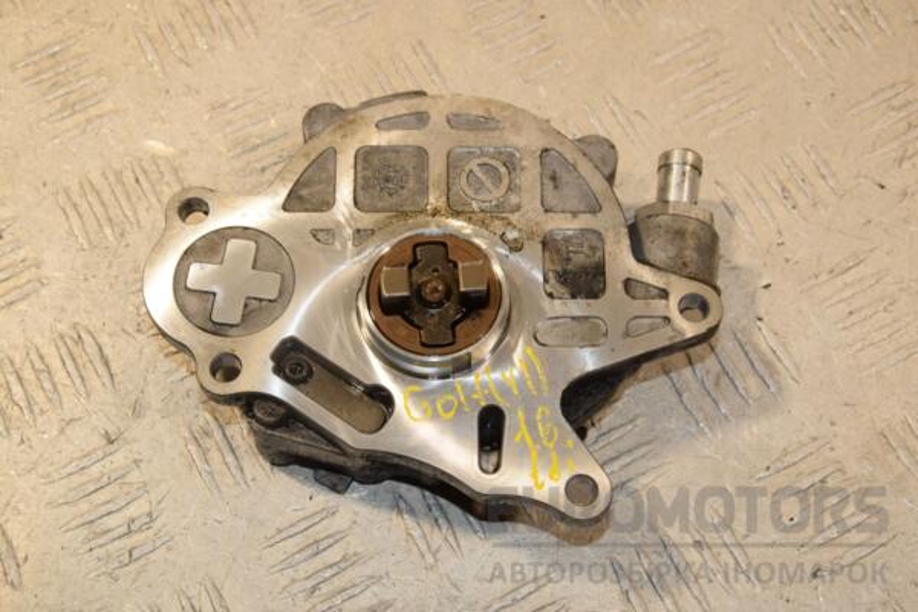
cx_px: 459
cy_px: 306
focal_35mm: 68
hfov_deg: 29.9
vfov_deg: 20.2
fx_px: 1721
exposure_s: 1/200
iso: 800
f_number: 9
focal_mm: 45
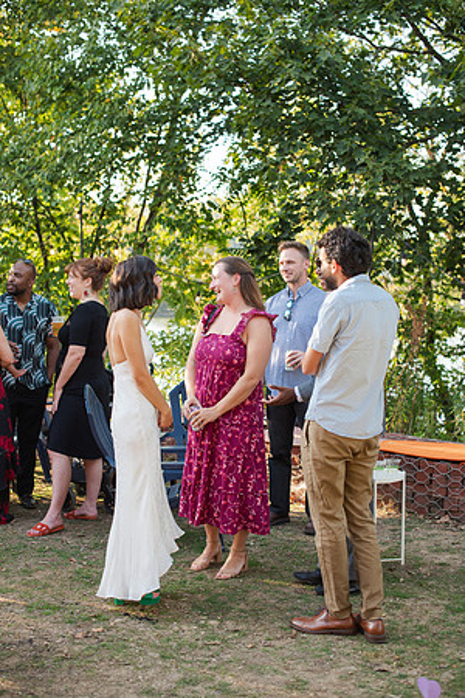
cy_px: 349
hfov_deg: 27.0
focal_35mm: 50
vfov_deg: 39.6
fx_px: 969
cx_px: 232
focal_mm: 50
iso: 640
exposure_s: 1/500
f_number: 3.5
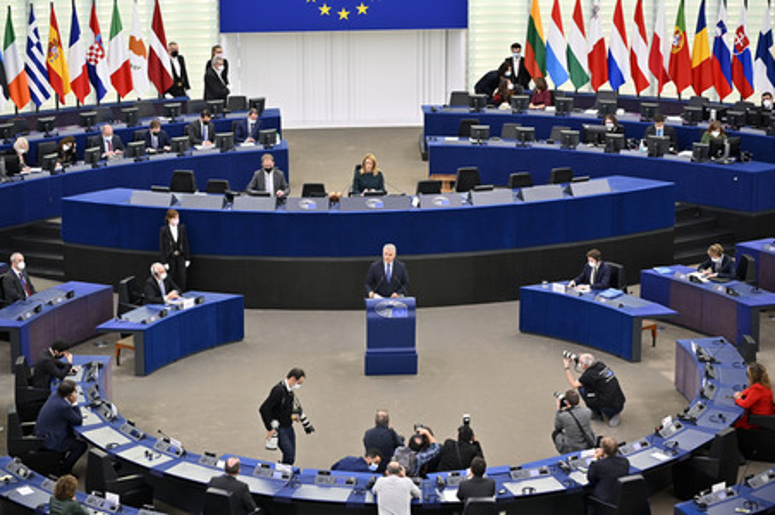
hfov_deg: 18.6
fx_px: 2366
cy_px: 258
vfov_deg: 12.4
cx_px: 388
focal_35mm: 110
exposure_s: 1/320
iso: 1250
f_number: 2.8
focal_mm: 110
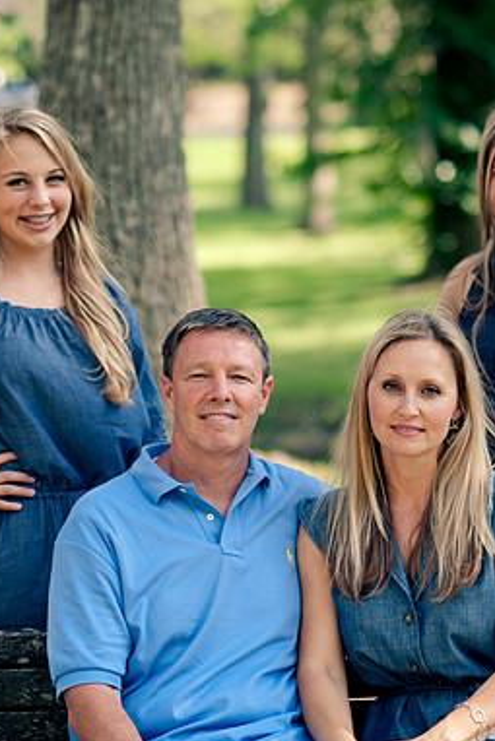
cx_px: 347
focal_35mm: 129
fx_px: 2658
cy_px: 372
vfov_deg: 15.9
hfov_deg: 10.6
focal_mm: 85
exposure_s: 1/640
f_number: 2.5
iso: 200
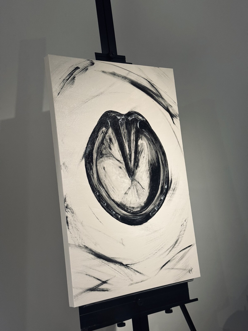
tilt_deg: -5.7
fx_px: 459
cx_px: 124
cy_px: 166
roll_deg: -0.9
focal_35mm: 48
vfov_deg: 39.7
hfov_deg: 30.3
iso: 200
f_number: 1.78
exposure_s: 1/60
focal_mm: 6.76
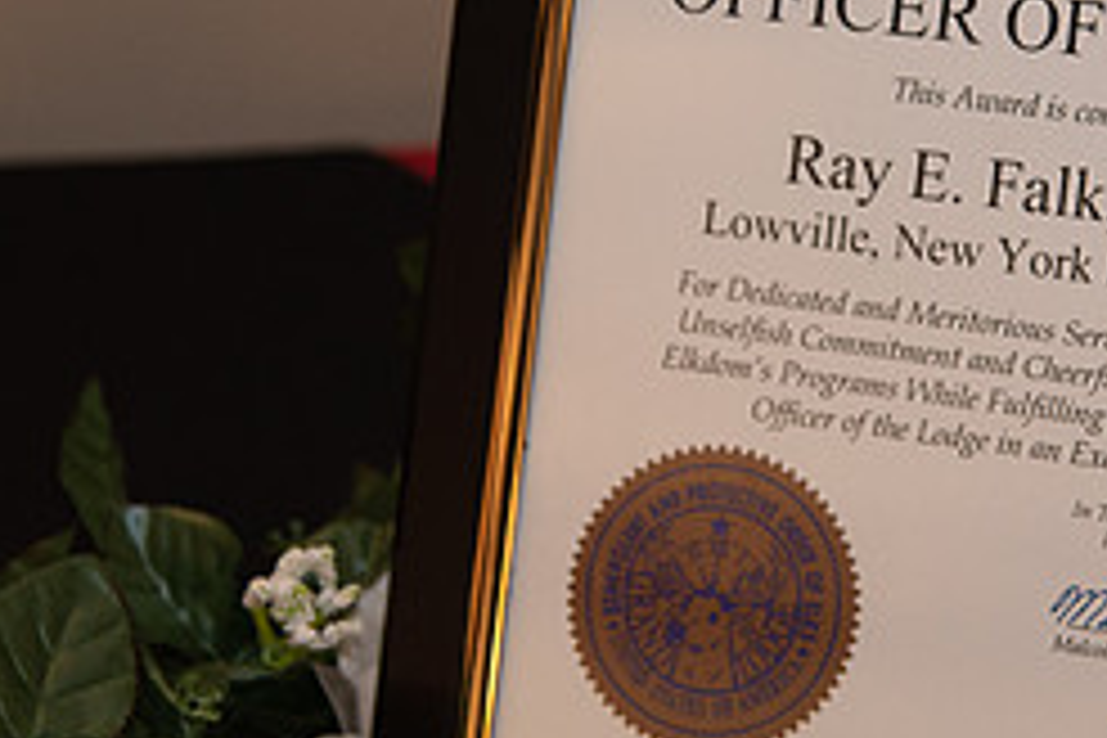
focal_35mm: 146
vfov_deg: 9.4
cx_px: 900
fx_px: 4489
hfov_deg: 14.0
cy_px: 254
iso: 800
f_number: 4
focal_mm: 62
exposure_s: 1/200
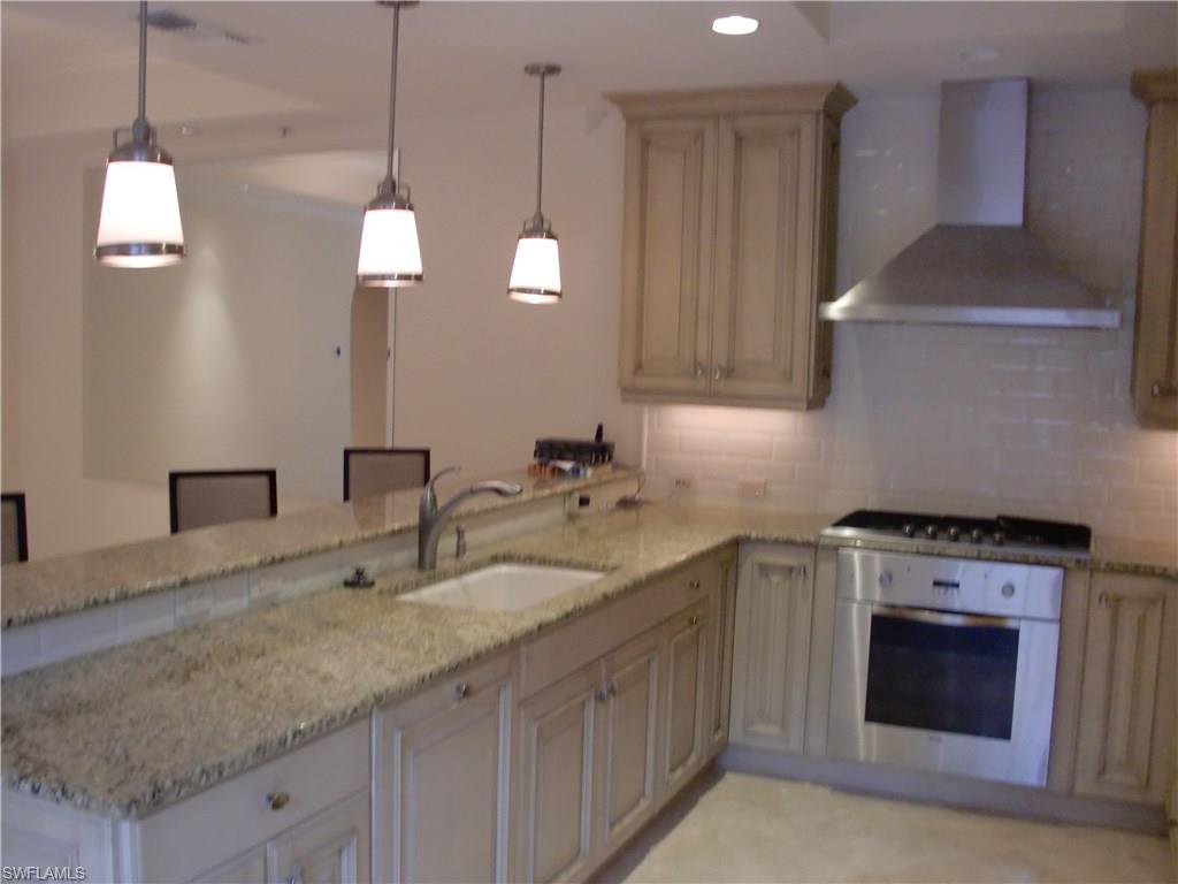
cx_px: 589
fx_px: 1225
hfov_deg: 51.4
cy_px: 442
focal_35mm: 36
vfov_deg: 39.7
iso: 320
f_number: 2.8
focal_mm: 6.3
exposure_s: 1/60
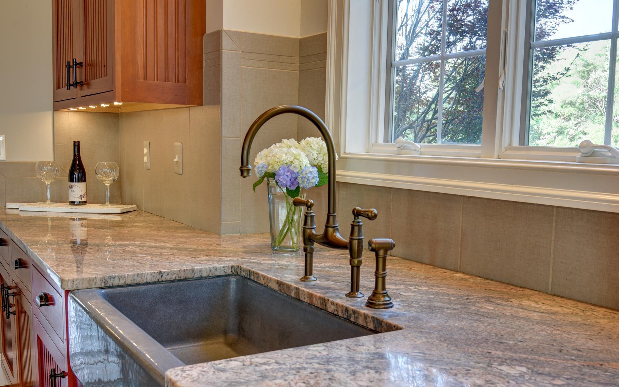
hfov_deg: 52.7
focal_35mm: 37
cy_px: 221
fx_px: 624
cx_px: 329
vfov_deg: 34.4
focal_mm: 32
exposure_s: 1/6
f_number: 11
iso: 200
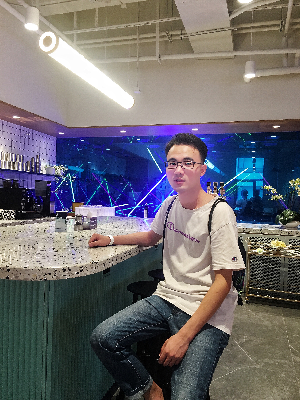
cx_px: 150
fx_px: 335
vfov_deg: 61.7
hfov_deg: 48.2
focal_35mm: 29
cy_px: 200
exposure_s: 1/17
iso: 50
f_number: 2.2
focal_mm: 4.15
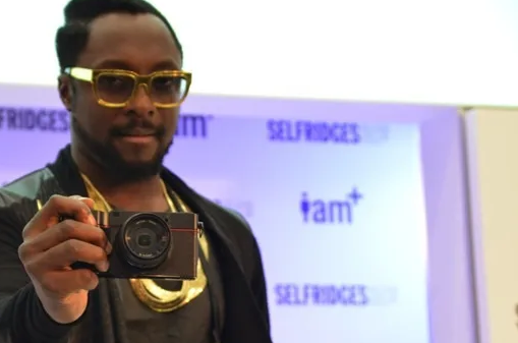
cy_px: 241
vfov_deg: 13.7
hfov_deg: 20.5
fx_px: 1421
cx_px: 115
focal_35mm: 99
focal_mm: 42
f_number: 3.5
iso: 1250
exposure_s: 1/30
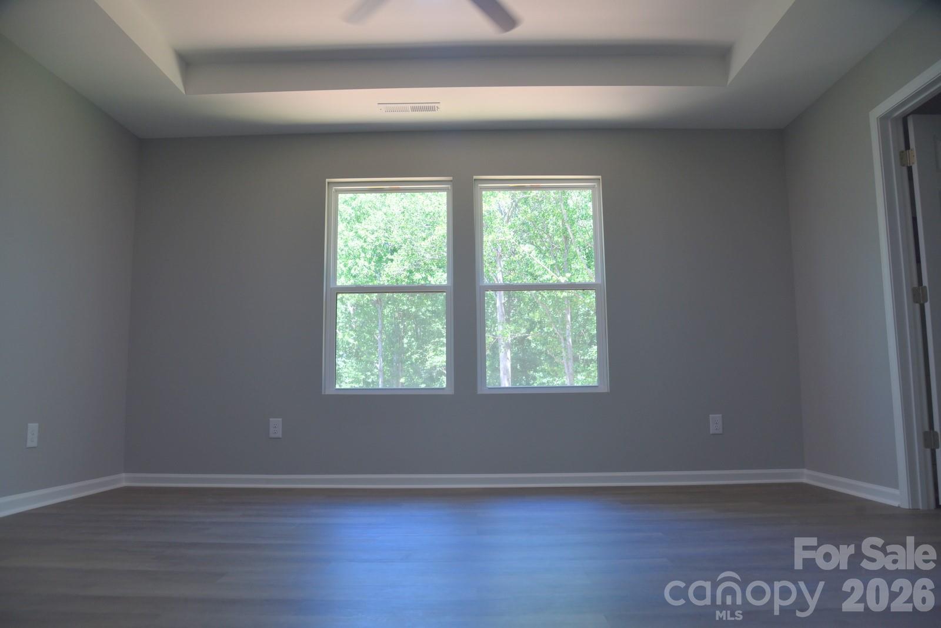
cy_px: 314
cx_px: 470
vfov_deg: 53.2
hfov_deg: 73.7
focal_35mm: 24
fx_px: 628
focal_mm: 24
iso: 640
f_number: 5
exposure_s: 1/100
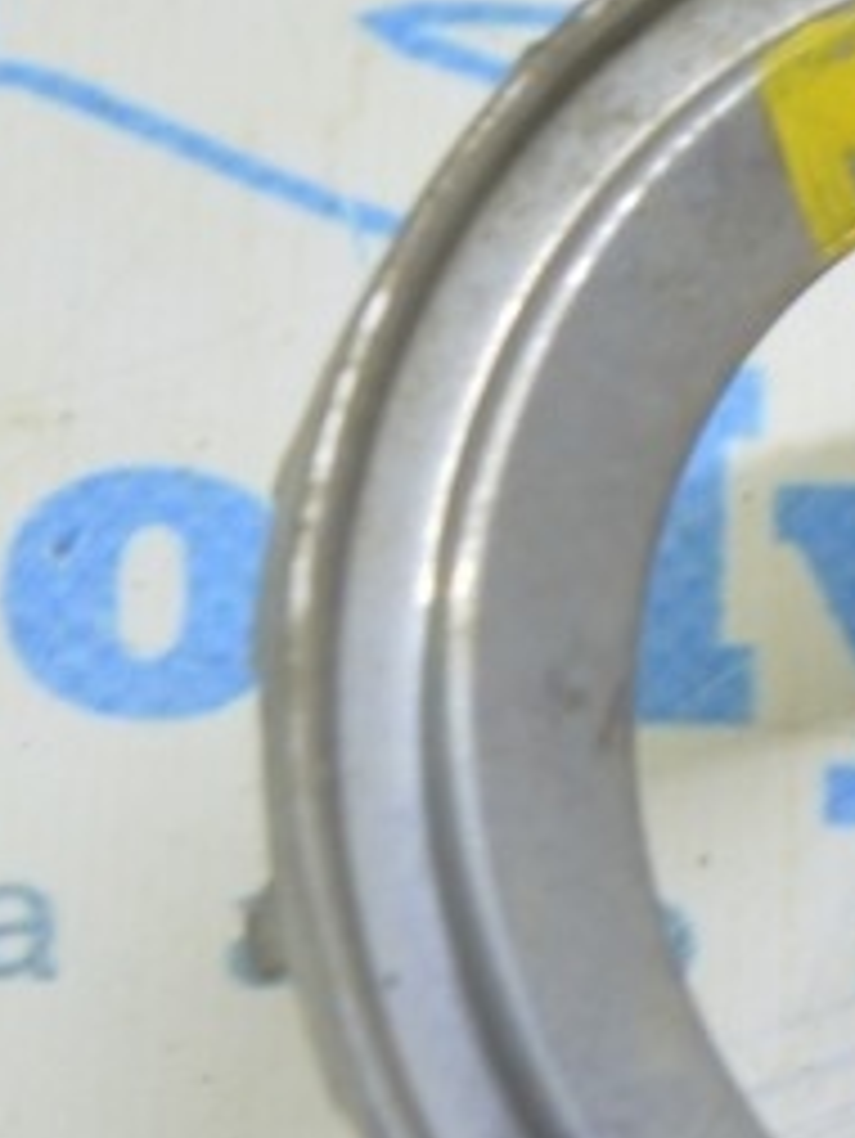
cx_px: 1138
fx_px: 9213
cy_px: 690
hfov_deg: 5.3
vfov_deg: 7.1
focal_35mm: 280
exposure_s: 1/20
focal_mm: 48
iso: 400
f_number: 5.6
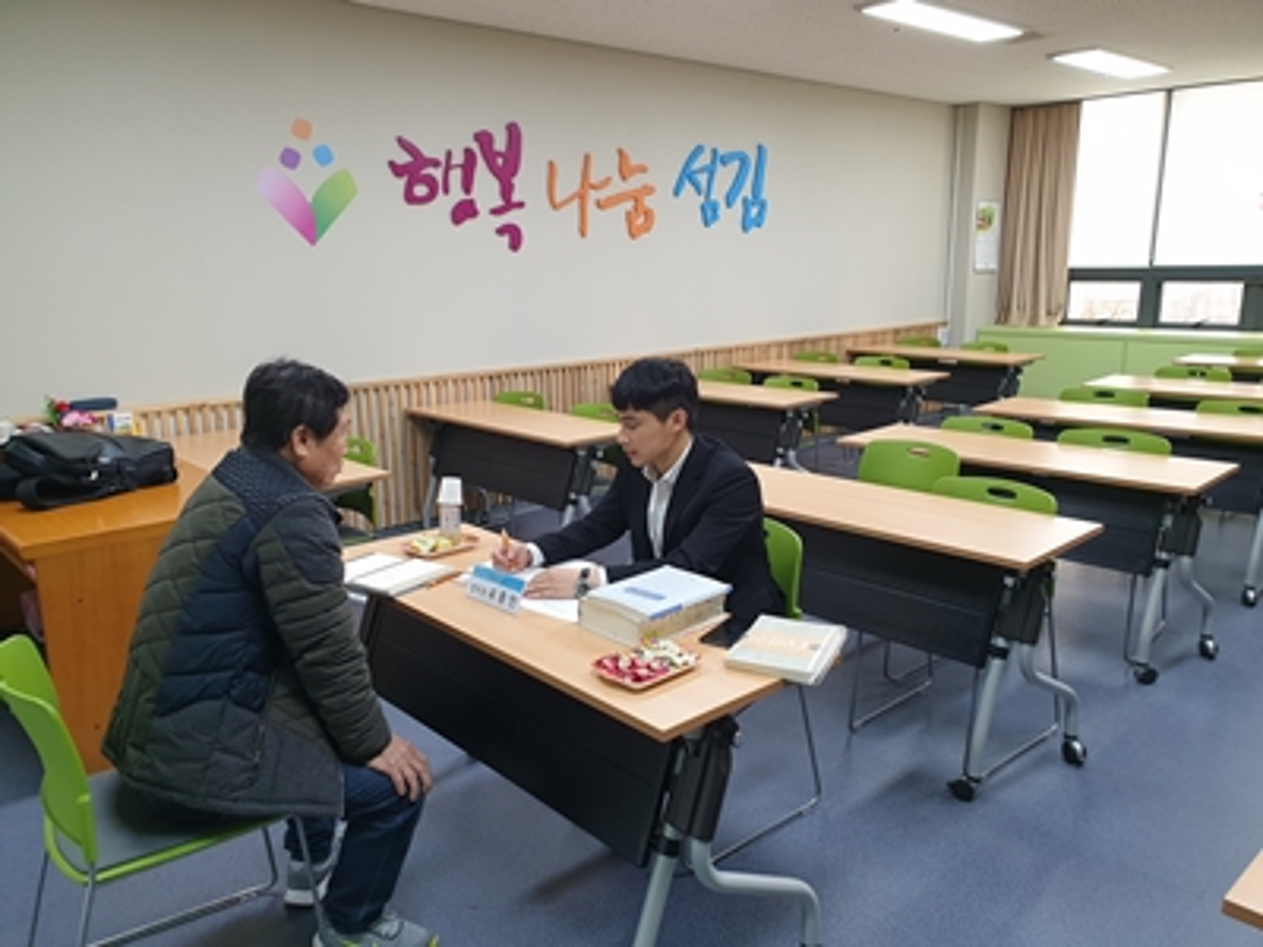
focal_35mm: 26
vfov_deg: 53.1
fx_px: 949
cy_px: 474
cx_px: 632
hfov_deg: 67.3
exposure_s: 1/60
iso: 160
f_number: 2.4
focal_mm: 4.3
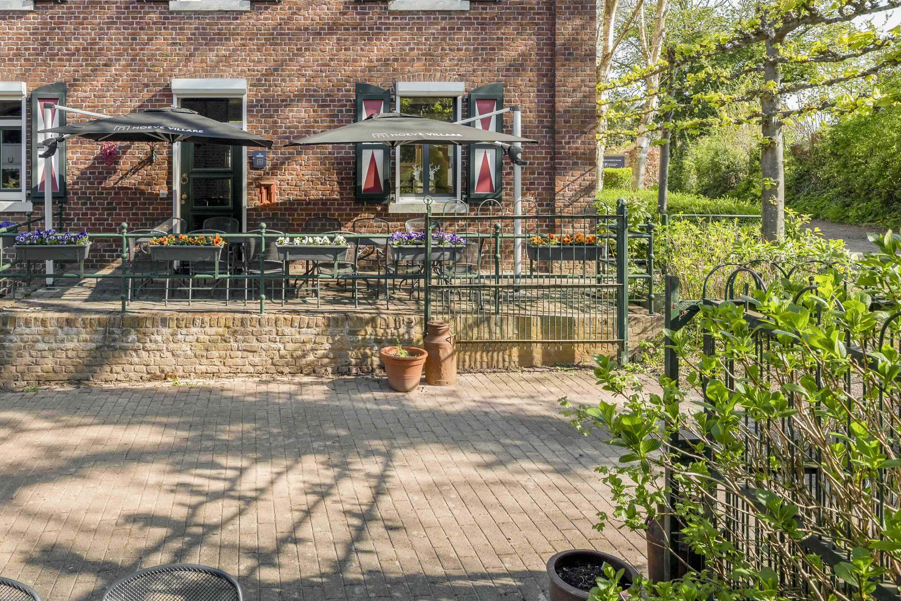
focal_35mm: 28
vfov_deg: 45.5
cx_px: 280
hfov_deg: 63.7
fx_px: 696
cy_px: 170
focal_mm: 17.5
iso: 250
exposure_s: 1/250
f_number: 8
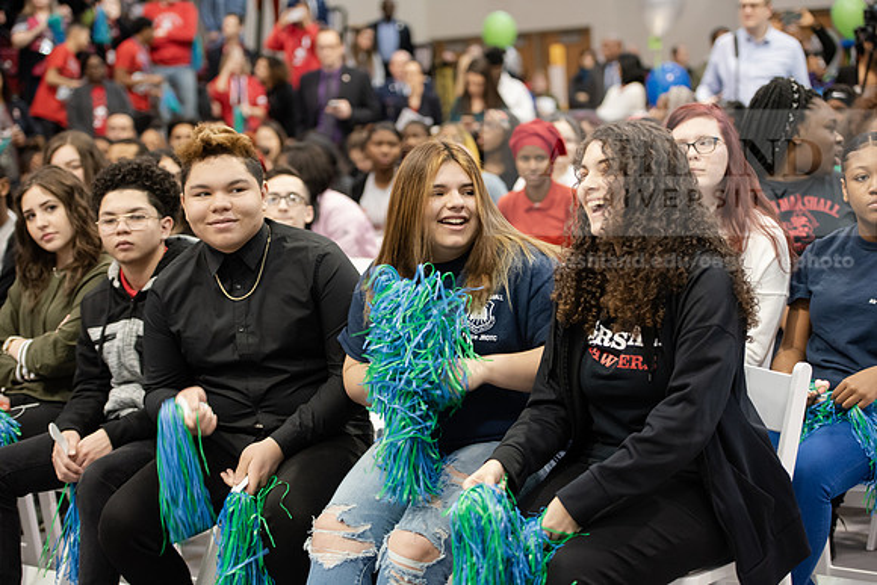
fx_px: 1706
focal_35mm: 70
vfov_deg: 19.5
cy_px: 292
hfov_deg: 28.8
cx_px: 438
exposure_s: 1/160
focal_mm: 70
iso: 3200
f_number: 3.2
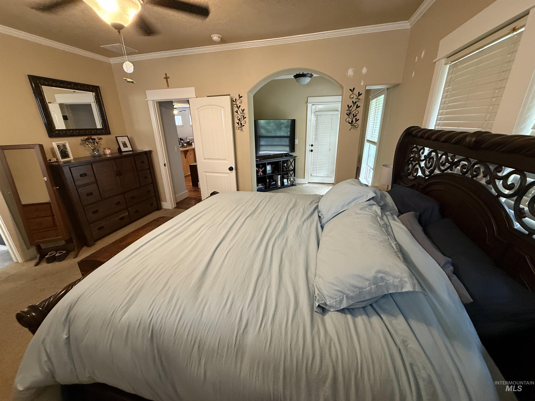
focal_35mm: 14
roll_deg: +1.6
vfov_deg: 85.7
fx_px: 216
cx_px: 268
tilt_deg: -20.3
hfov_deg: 102.1
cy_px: 200
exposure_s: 1/60
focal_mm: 2.22
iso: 400
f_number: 2.2
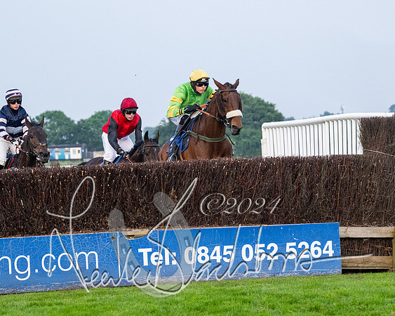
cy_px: 139
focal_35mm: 166
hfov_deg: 11.6
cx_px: 217
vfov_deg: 9.3
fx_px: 1944
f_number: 4
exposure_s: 1/2500
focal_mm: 98
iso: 1250
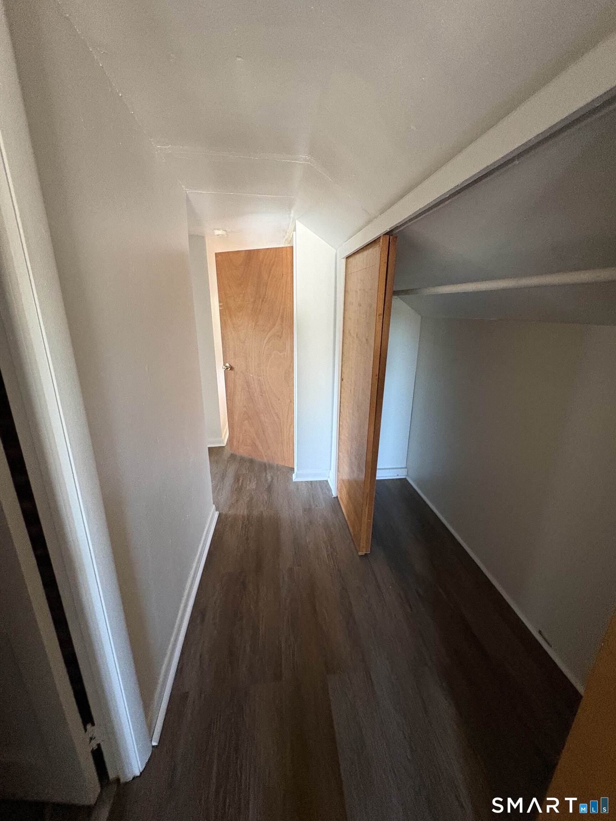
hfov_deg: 85.7
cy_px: 410
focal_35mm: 14
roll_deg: -0.4
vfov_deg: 102.1
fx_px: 332
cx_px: 308
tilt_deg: -16.8
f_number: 2.2
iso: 640
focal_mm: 2.22
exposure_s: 1/60
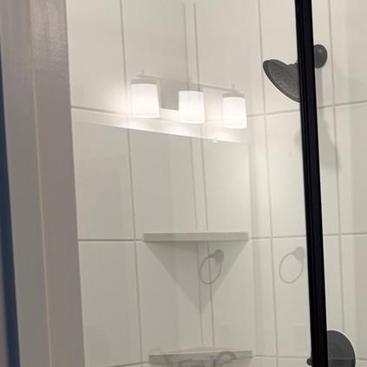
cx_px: 479
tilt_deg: -4.0
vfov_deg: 21.9
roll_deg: +1.6
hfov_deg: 20.5
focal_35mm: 77
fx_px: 924
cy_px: 334
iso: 80
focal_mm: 6.76
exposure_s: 1/120
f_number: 1.78
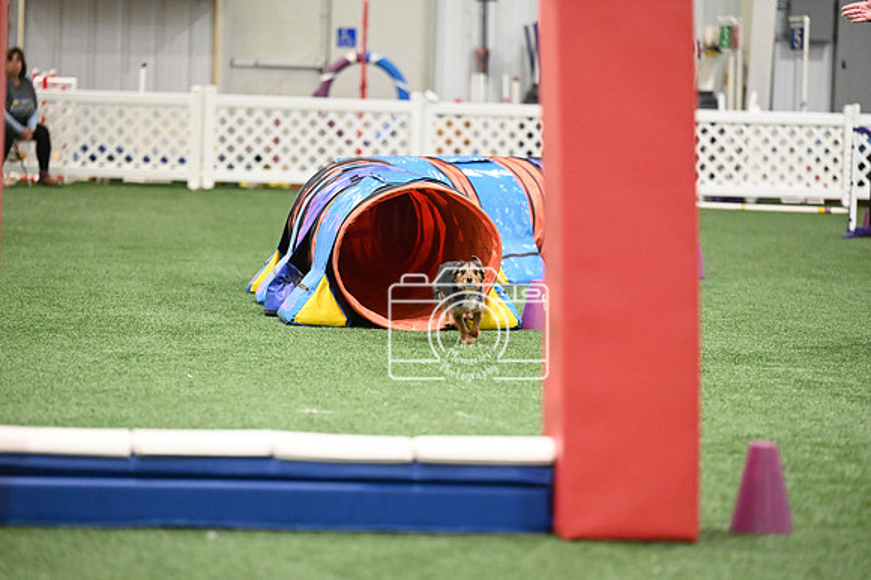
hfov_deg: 13.7
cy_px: 290
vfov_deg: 9.1
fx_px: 3627
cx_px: 436
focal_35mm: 150
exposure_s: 1/1000
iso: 12800
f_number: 3.2
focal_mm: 150
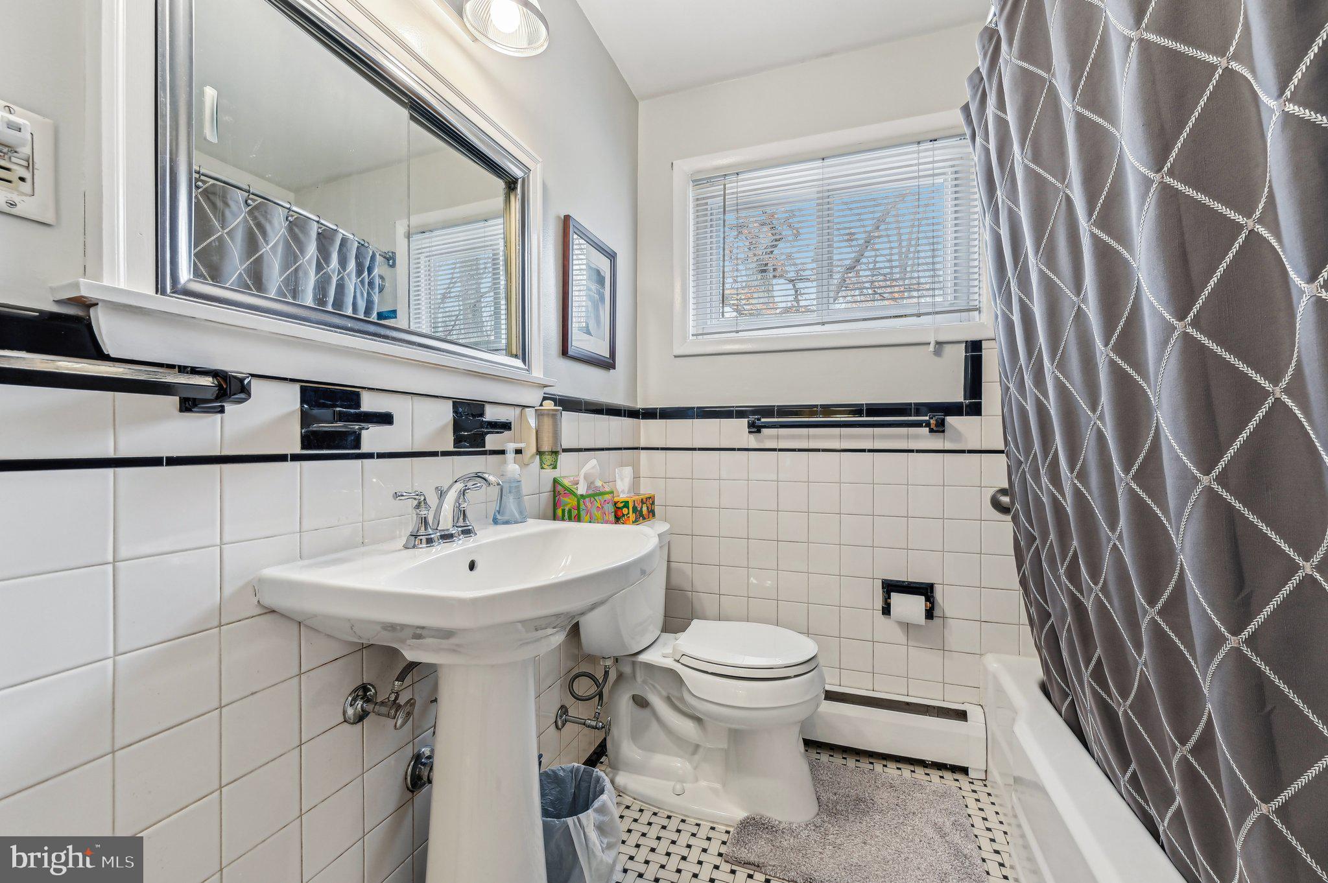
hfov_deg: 104.3
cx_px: 664
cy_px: 442
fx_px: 516
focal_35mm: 14
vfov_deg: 81.1
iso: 400
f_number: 8
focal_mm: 14
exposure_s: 1/10
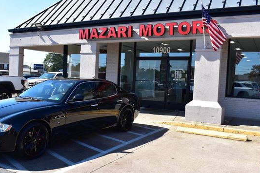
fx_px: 260
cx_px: 107
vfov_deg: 36.8
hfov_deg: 52.9
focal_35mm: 36
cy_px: 92
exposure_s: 1/320
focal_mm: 20
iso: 400
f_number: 11
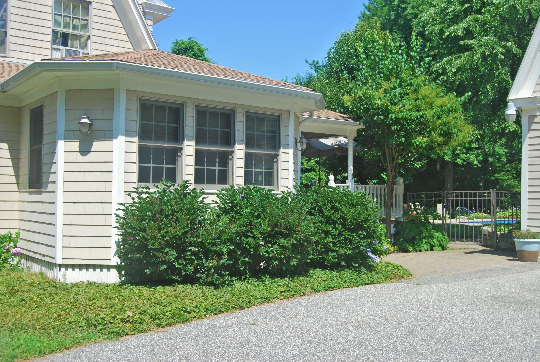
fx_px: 586
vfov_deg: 34.3
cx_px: 270
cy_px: 181
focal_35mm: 39
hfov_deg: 49.5
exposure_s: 1/200
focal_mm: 26
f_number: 7.1
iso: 100
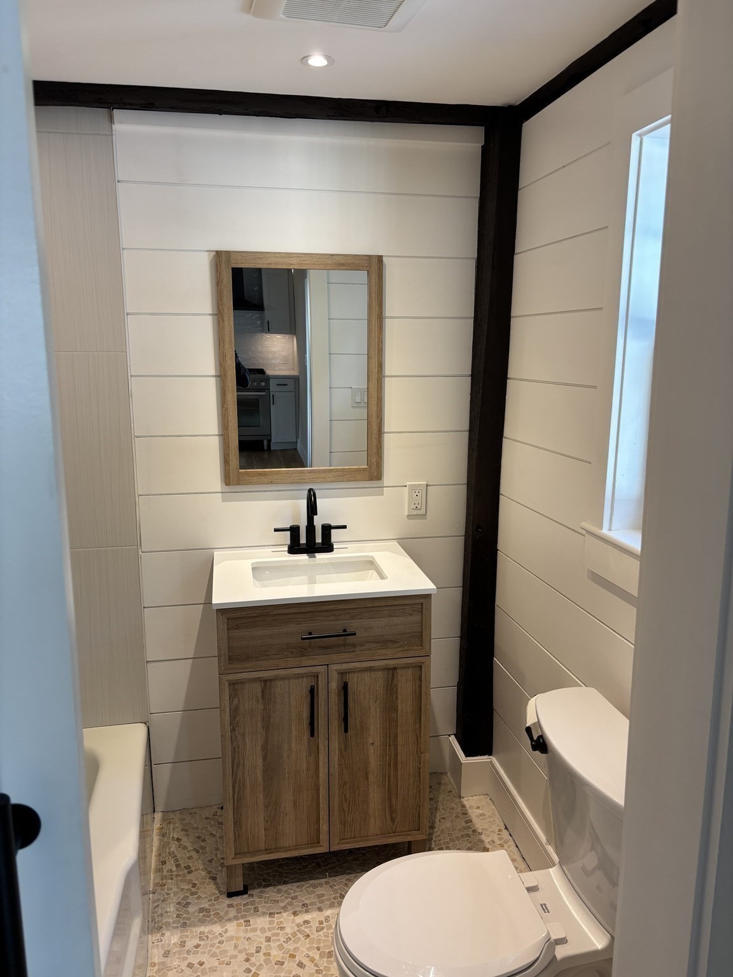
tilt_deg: -10.5
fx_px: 734
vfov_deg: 67.3
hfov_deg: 53.1
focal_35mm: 26
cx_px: 366
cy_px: 488
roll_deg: +0.1
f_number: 1.6
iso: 64
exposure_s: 1/120
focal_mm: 5.96
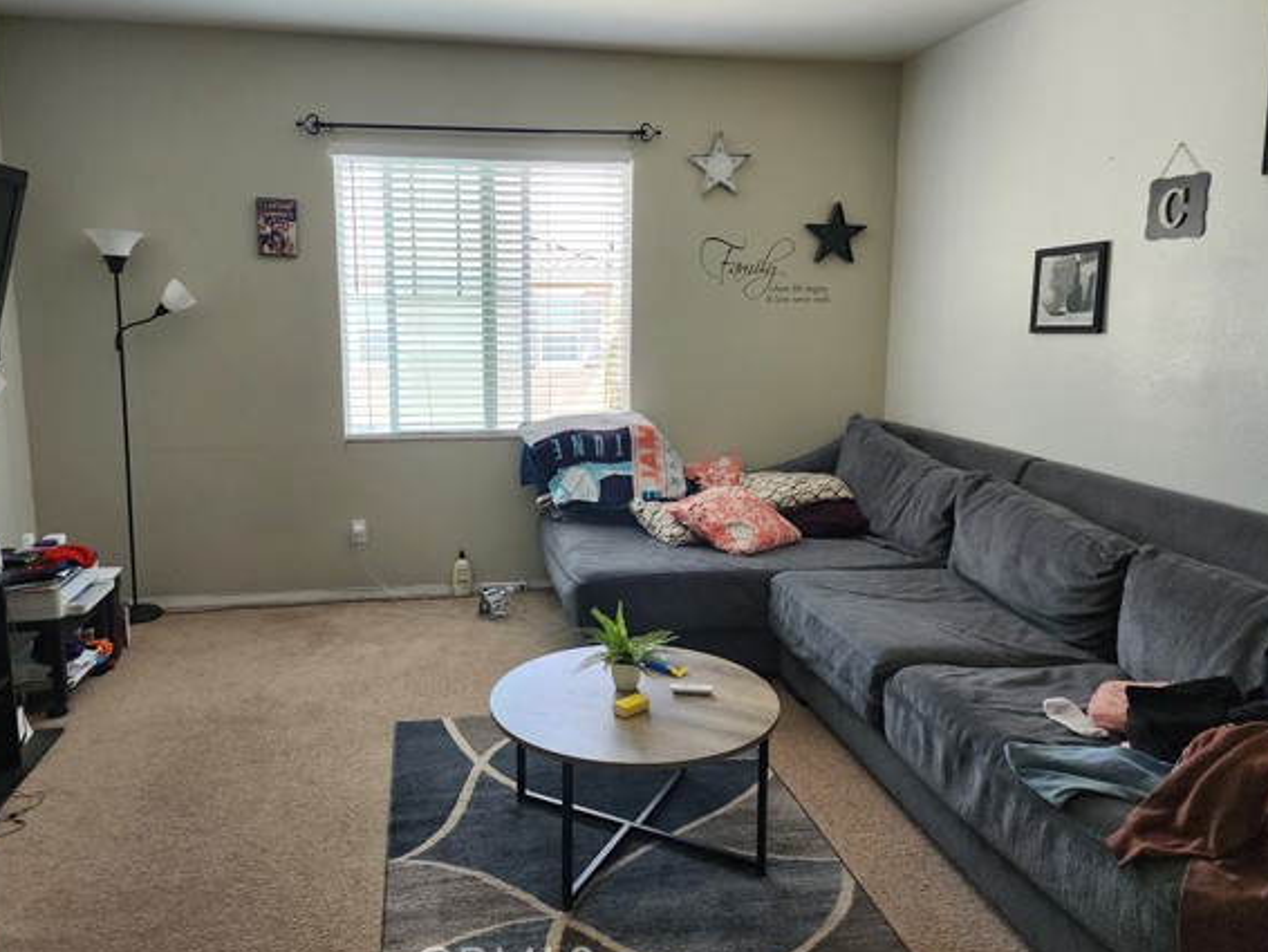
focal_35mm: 26
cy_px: 461
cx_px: 580
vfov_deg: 53.1
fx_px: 953
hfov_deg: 67.2
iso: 250
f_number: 1.8
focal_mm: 6.4
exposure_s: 1/120
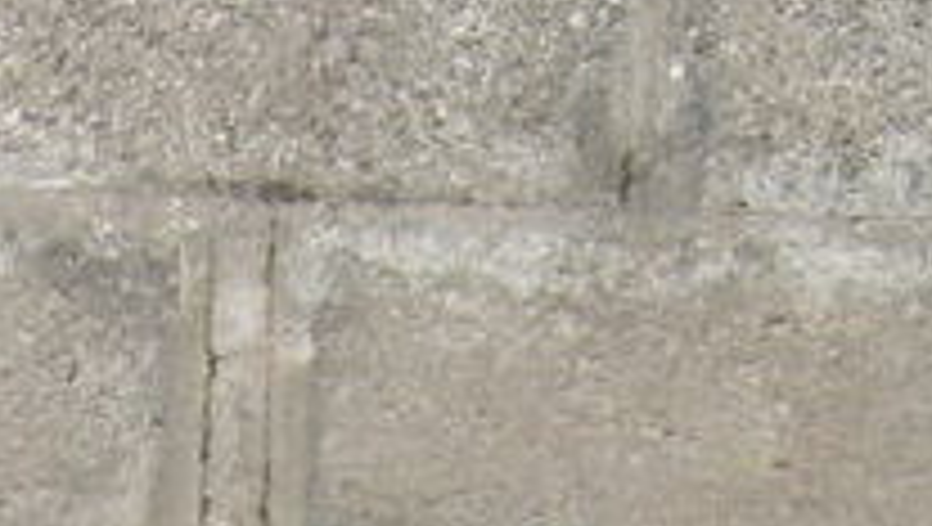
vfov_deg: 6.2
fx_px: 4552
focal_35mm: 184
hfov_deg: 11.4
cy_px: 1497
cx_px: -252
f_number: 7.1
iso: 80
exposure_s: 1/125
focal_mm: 5.8
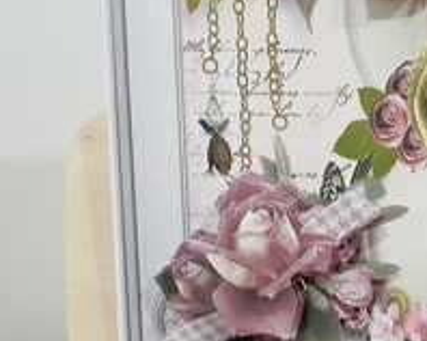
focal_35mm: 60
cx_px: 410
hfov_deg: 29.7
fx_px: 758
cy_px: 174
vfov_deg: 25.4
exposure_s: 1/33
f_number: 1.9
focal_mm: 3.6
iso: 160
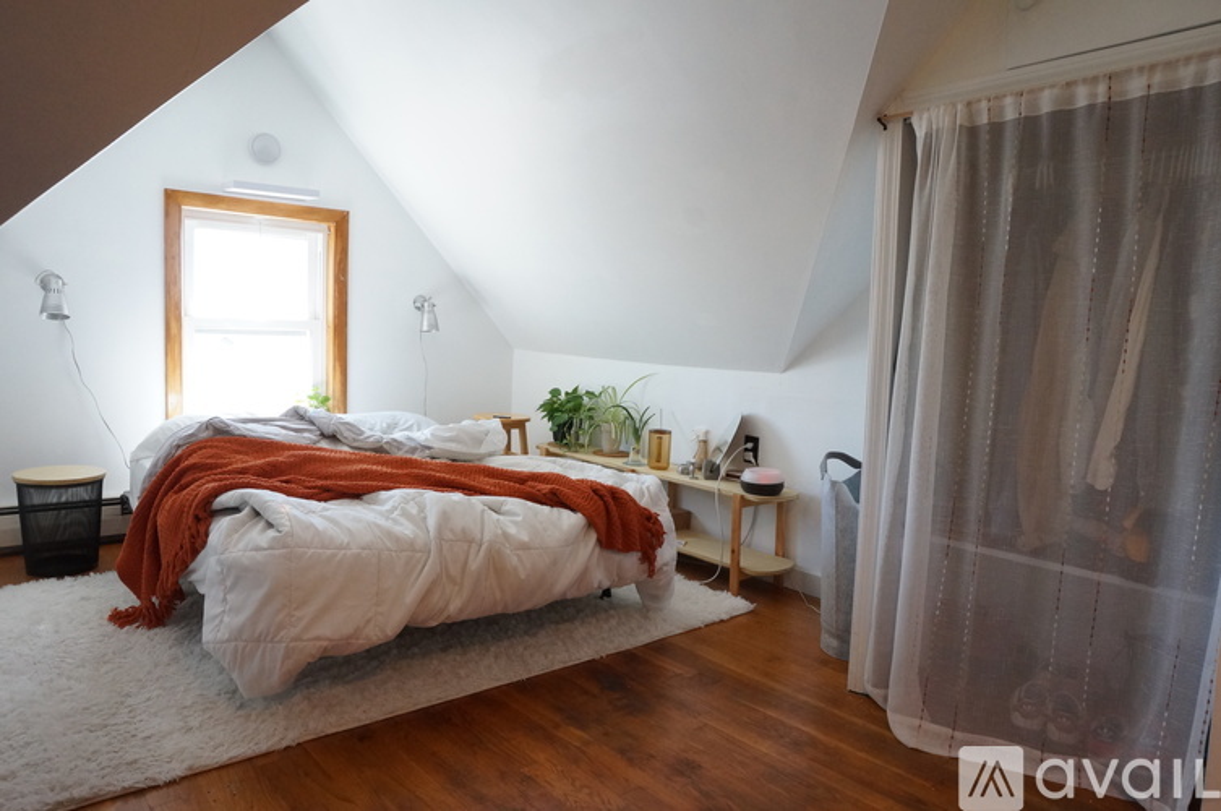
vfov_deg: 53.0
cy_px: 406
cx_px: 610
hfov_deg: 73.8
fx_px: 813
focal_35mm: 24
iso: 1600
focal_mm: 16
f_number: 9
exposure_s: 1/40
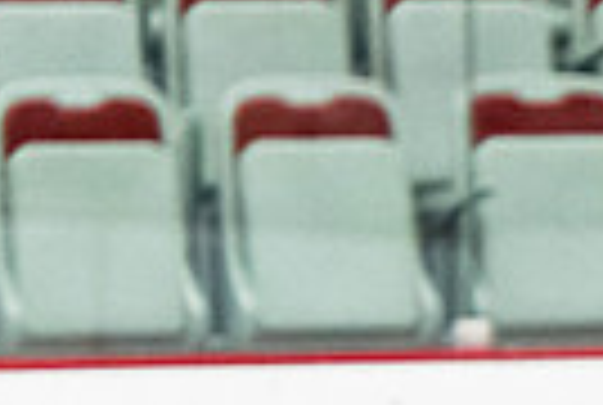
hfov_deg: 1.9
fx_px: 17778
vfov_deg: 1.3
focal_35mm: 1059
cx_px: 1681
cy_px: 853
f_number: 2.8
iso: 3200
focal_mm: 145
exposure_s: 1/640
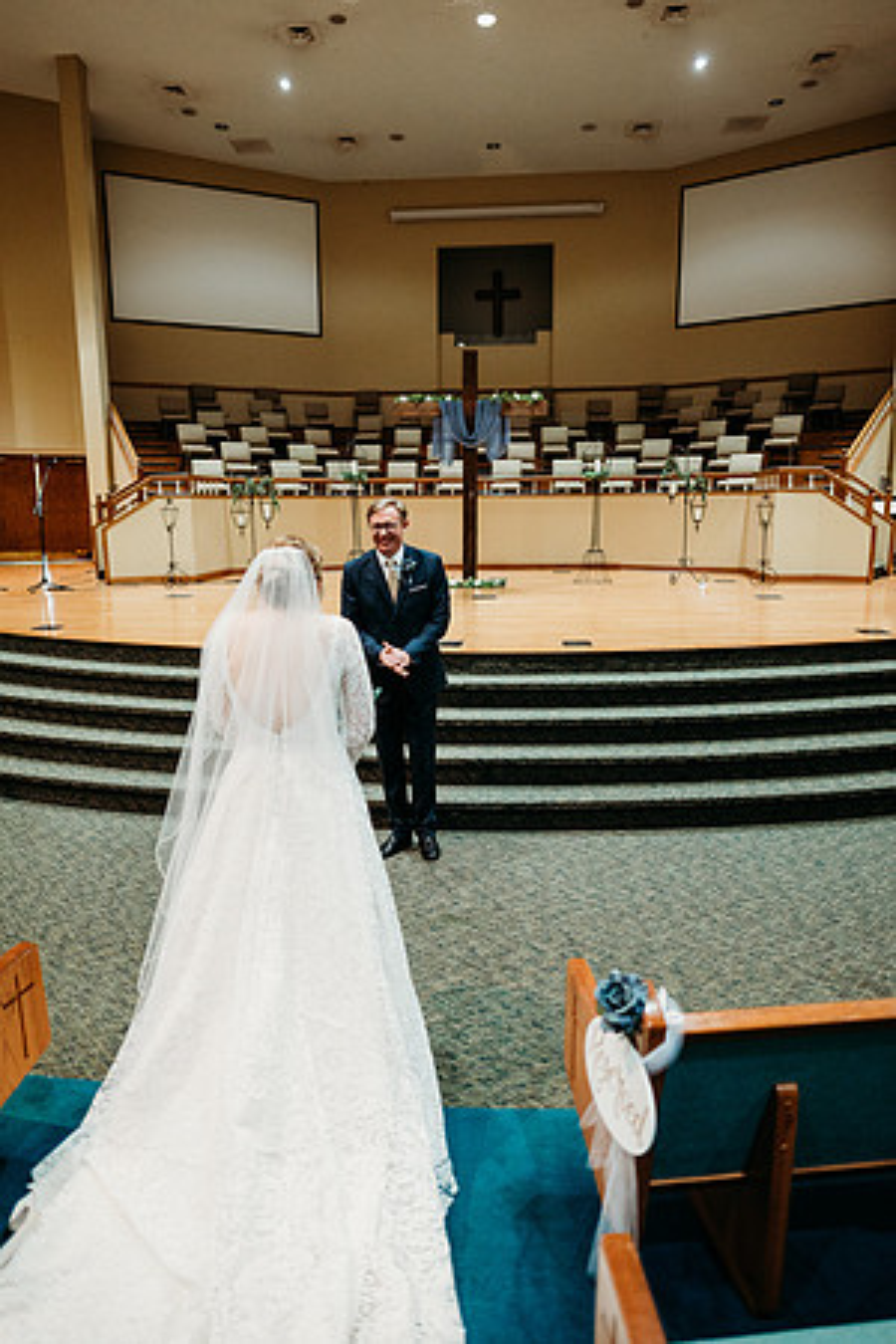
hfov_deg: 53.1
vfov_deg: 73.7
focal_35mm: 24
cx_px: 448
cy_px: 672
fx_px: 896
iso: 2000
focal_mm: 24
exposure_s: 1/125
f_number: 1.8
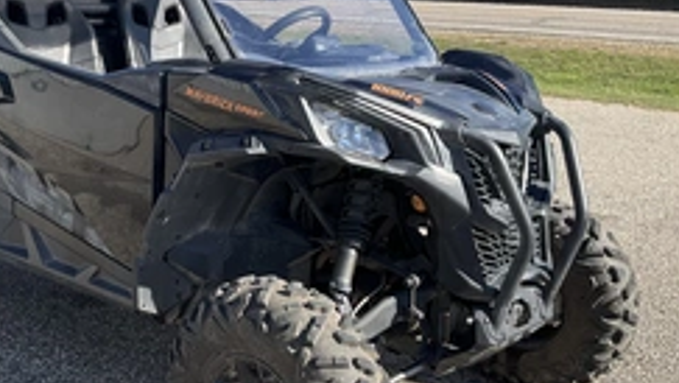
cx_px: 204
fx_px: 937
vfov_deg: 23.1
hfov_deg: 39.2
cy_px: 190
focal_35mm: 52
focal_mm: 3
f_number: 1.8
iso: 25
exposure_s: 1/829
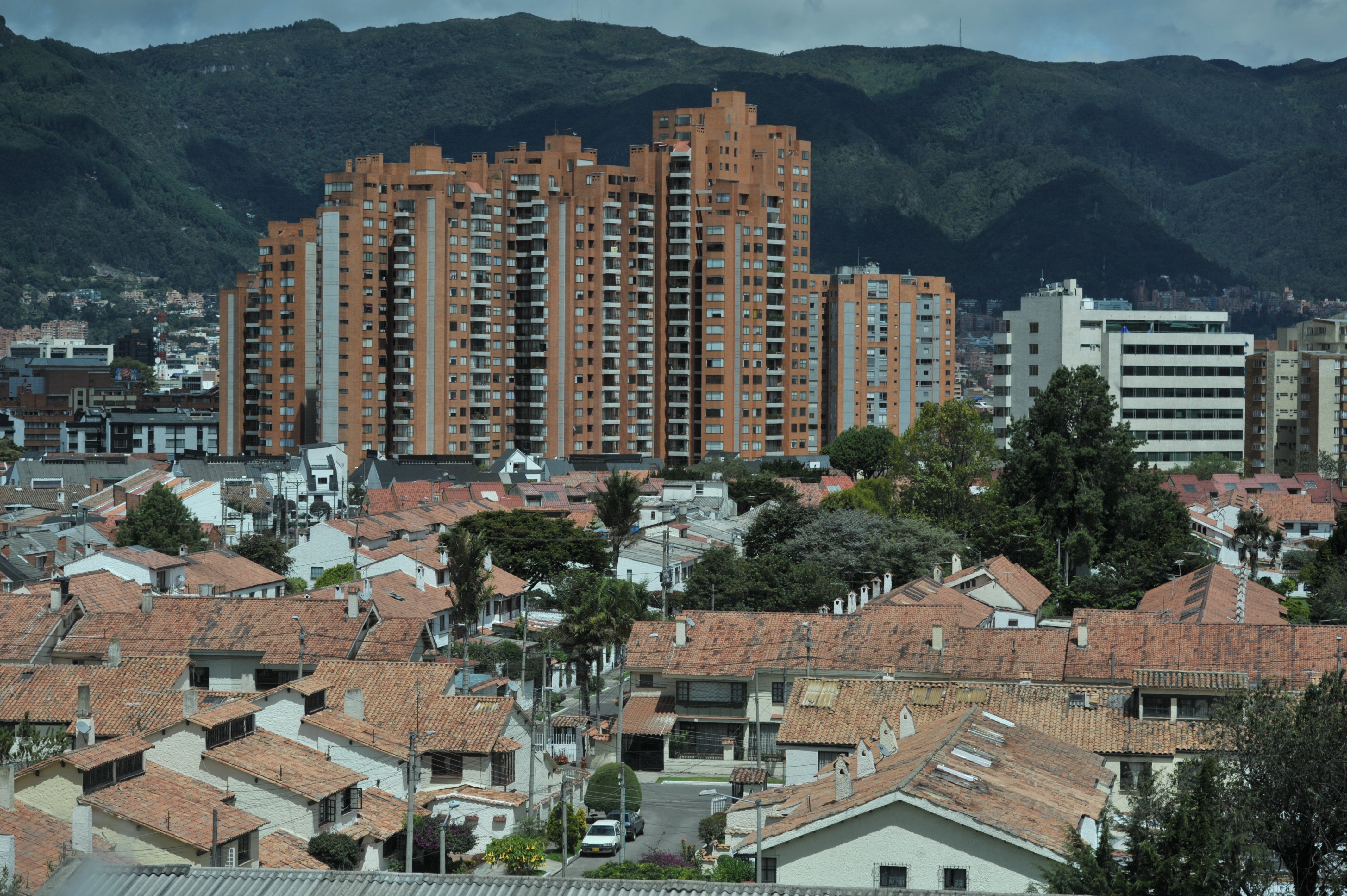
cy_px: 448
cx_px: 674
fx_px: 3216
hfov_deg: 23.7
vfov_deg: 15.9
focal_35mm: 86
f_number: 4.5
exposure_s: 1/6400
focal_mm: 86
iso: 250
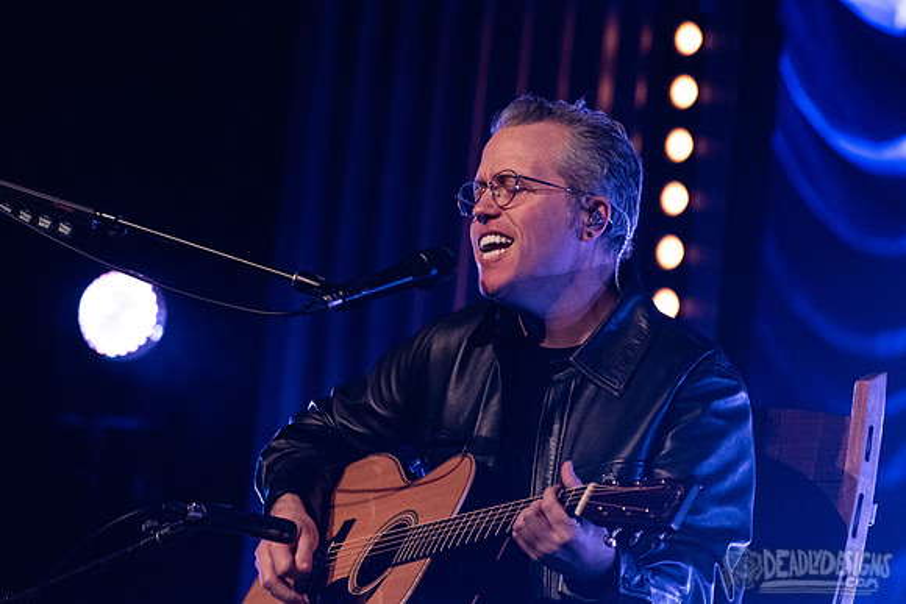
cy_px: 302
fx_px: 7048
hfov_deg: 7.4
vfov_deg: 4.9
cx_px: 453
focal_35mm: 280
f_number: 5.6
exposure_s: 1/125
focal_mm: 280
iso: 2500
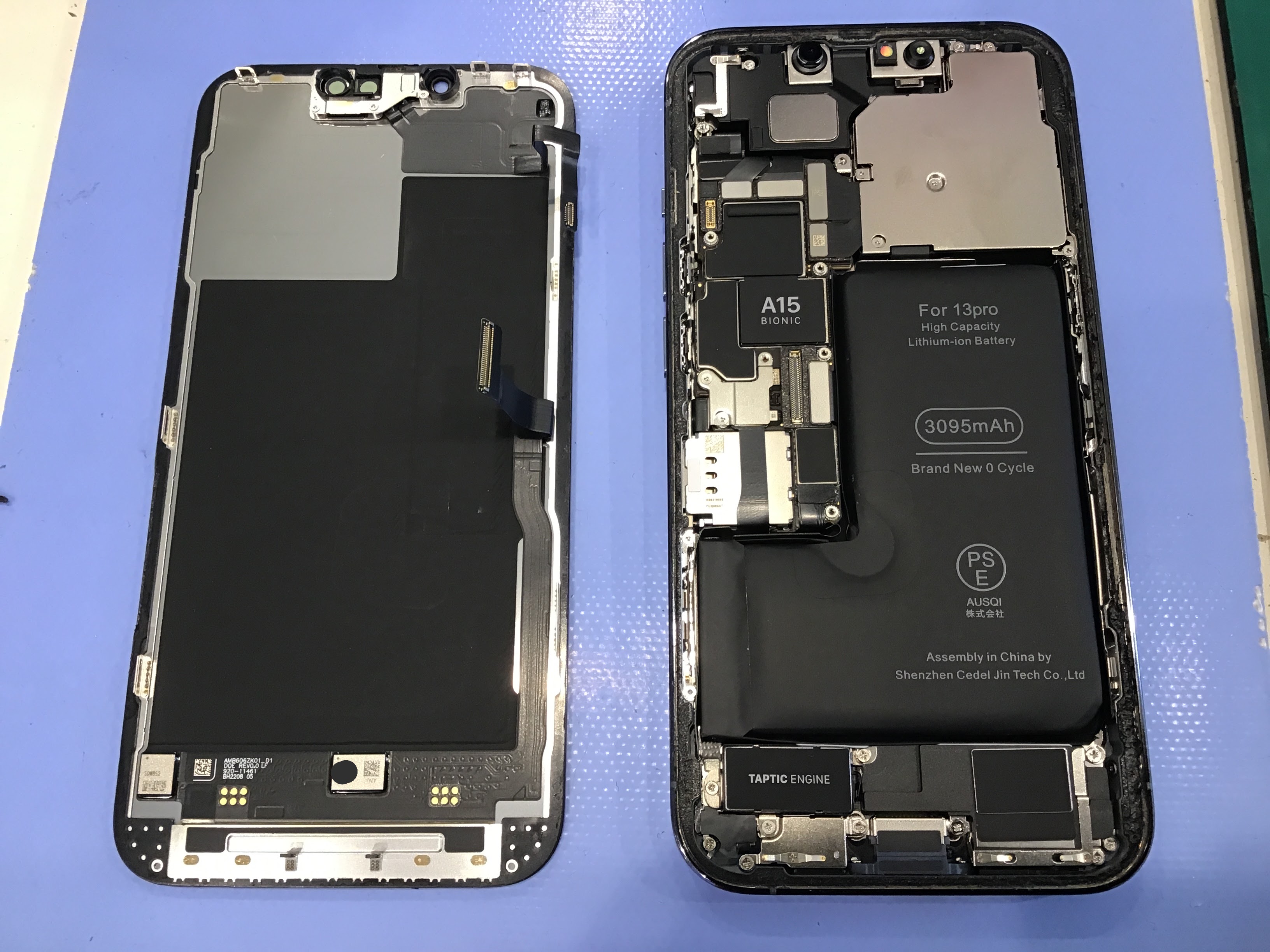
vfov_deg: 45.4
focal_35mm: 31
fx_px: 1137
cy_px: 476
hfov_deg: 58.4
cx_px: 635
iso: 64
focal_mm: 3.3
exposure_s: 1/30
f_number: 2.4
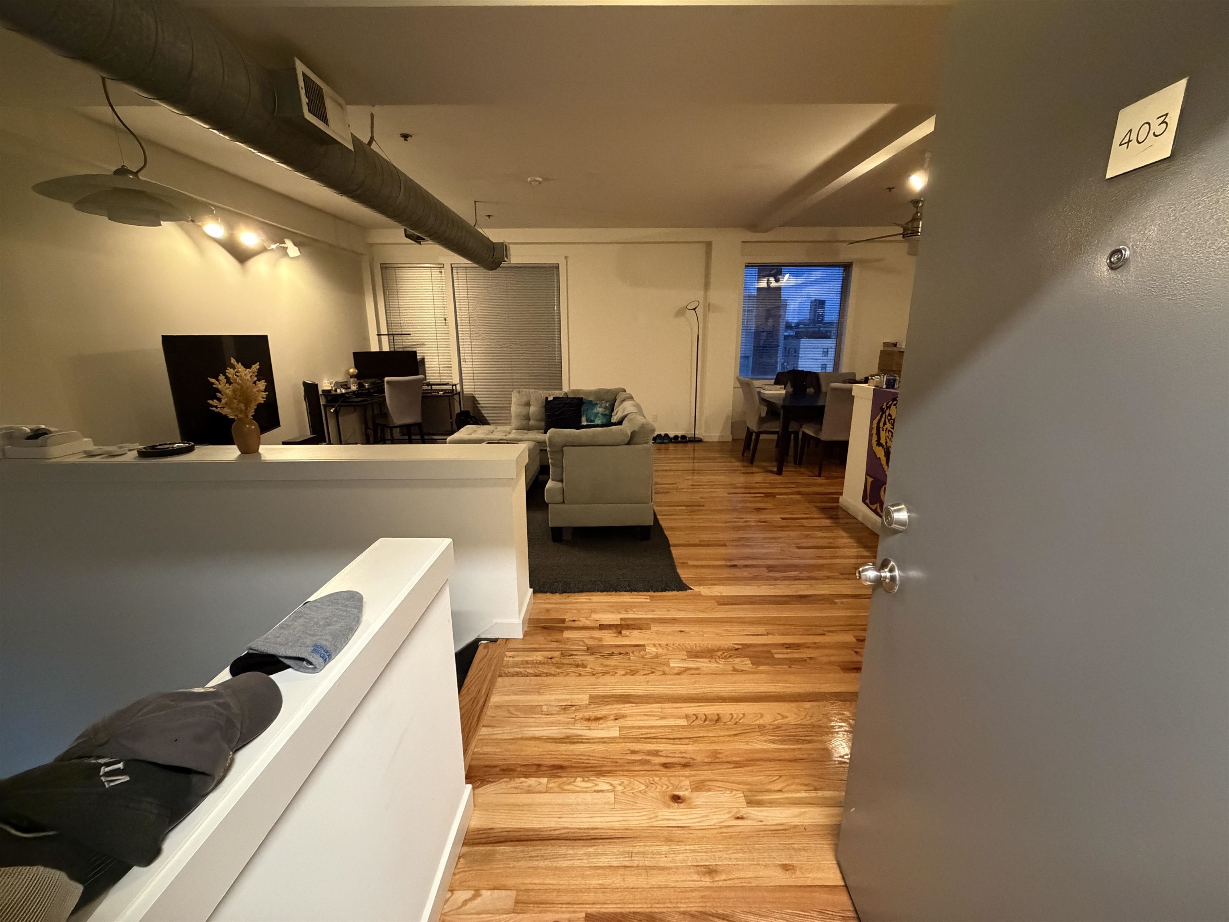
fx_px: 497
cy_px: 461
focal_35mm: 14
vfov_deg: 85.7
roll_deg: -0.4
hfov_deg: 102.1
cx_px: 614
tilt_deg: -15.0
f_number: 2.2
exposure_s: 1/60
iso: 1000
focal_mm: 2.22
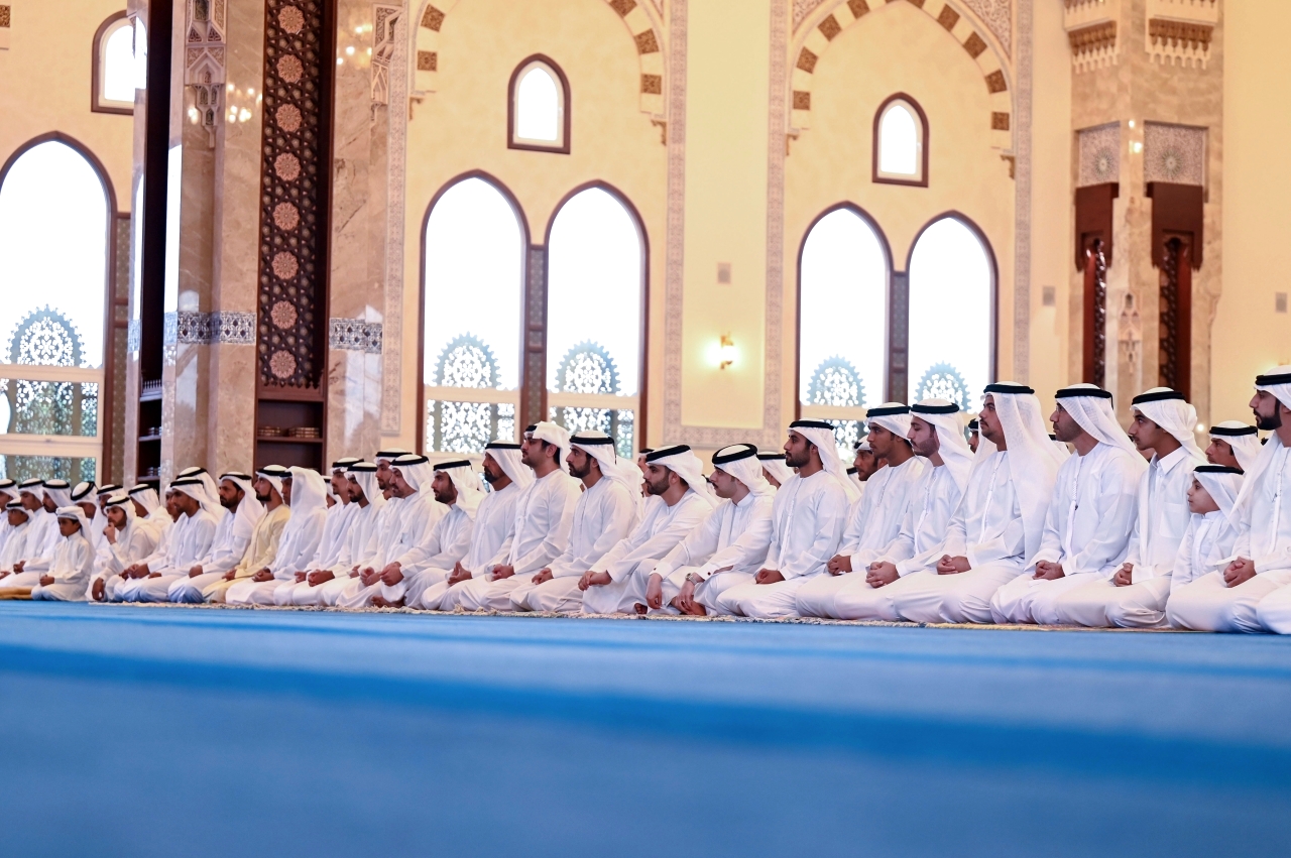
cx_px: 646
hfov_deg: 28.9
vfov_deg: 19.4
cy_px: 429
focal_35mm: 70
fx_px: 2508
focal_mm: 70
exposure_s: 1/100
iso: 800
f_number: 2.8
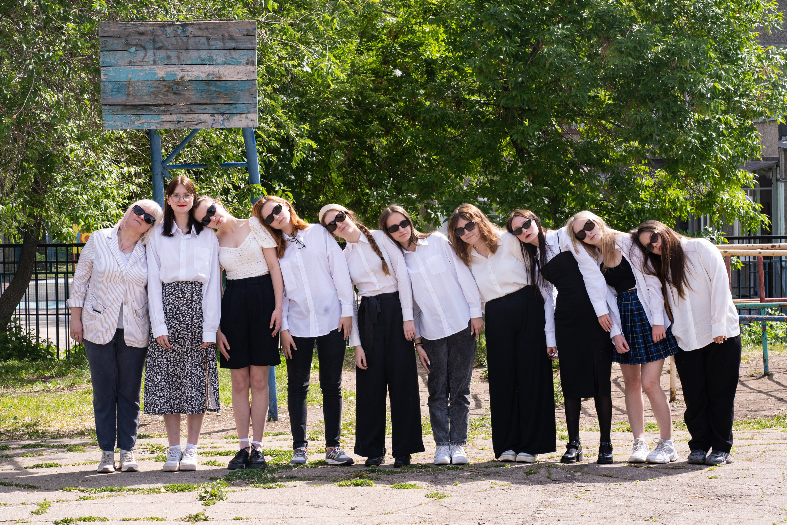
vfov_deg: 13.7
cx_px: 364
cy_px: 235
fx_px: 2190
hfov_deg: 20.4
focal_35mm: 100
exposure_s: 1/125
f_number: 13
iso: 160
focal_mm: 85
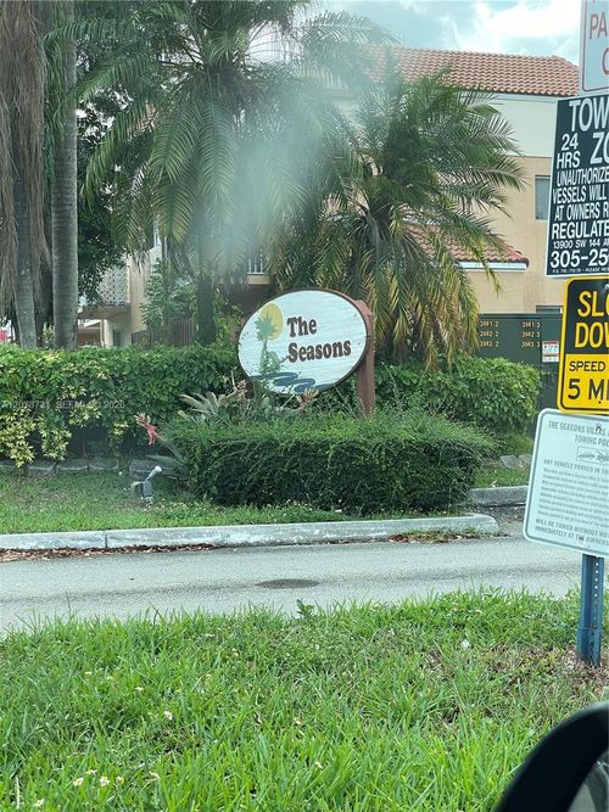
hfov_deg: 28.0
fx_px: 1220
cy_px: 406
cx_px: 304
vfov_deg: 36.8
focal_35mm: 52
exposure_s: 1/269
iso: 25
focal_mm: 6
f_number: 2
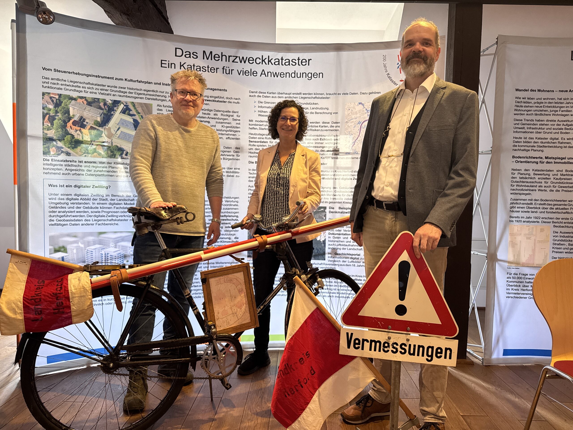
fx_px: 397
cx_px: 286
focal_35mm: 24
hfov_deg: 71.6
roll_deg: -0.7
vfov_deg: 56.8
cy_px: 215
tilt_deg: -2.8
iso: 320
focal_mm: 6.76
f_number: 1.78
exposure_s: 1/60
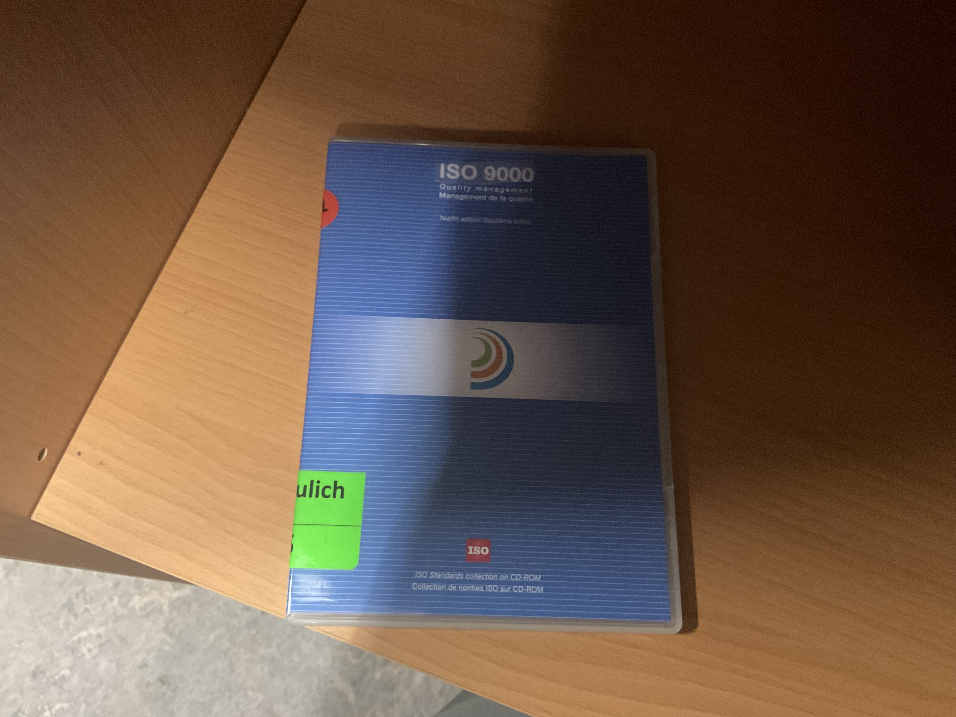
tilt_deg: -72.3
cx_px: 478
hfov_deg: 61.7
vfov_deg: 48.2
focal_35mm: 29
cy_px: 358
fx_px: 801
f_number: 1.8
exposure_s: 1/25
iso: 500
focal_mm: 3
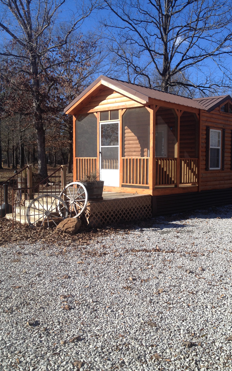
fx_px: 384
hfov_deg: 33.4
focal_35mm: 38
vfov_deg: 51.5
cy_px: 181
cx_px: 142
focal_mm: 4.28
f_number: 2.4
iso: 50
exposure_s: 1/1416
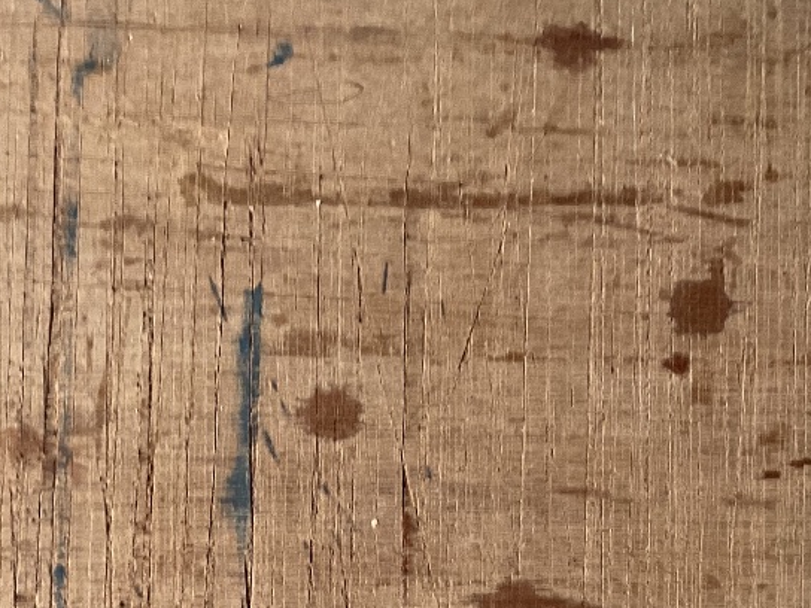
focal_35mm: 64
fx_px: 1499
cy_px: 519
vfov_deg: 22.5
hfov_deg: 30.1
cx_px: 304
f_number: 1.8
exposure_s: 1/60
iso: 160
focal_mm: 3
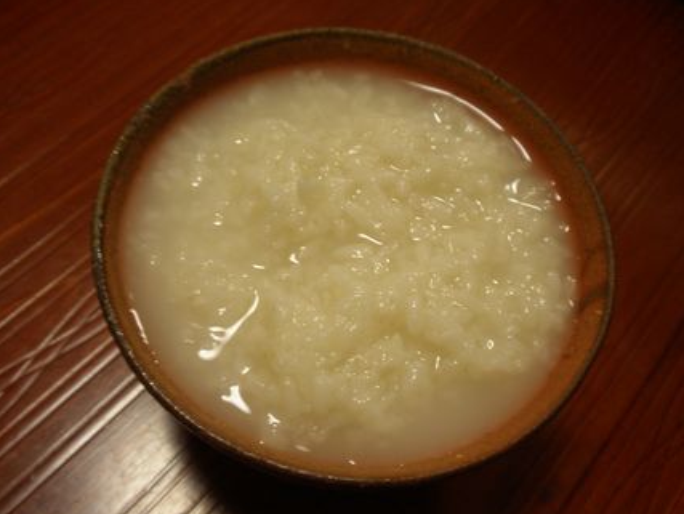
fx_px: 771
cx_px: 356
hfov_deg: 47.8
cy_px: 261
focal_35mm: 39
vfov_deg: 36.9
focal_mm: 6.6
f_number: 3.5
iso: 100
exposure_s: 1/13
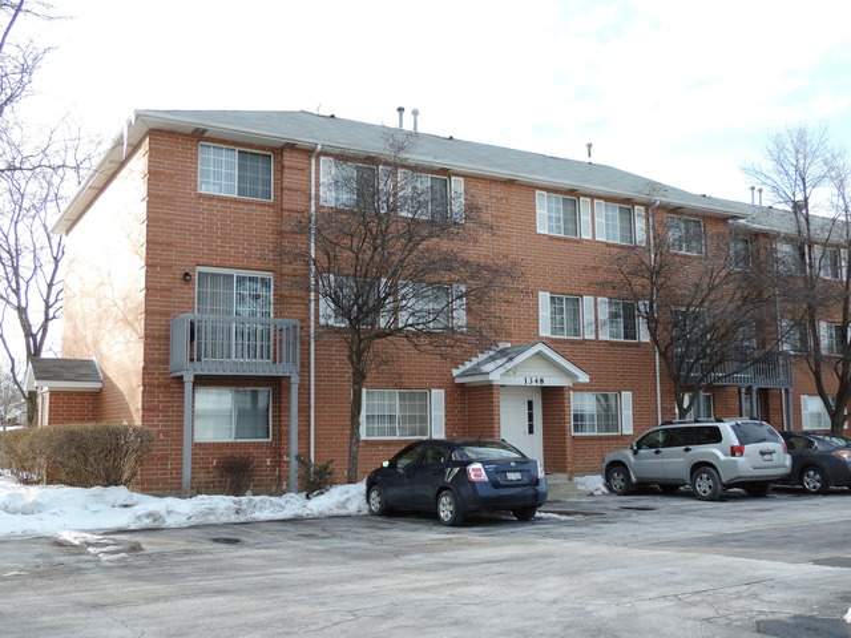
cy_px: 319
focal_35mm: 35
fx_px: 860
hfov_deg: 52.6
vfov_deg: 40.7
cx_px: 426
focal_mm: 6.2
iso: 80
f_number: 3.3
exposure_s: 1/200
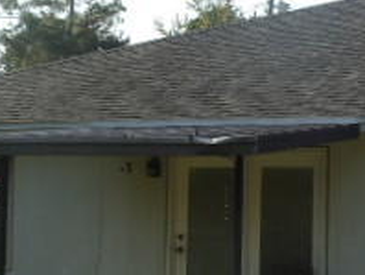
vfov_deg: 10.5
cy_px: 131
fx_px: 1499
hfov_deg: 13.6
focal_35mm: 142
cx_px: 417
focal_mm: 6
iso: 100
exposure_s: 1/640
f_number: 3.5
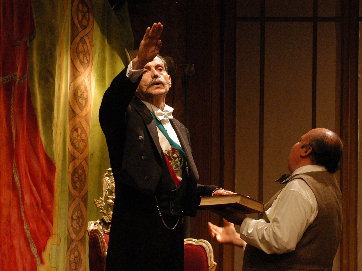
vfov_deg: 6.7
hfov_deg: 9.0
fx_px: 2306
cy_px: 136
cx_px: 174
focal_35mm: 221
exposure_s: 1/90
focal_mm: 135
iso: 1600
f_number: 8
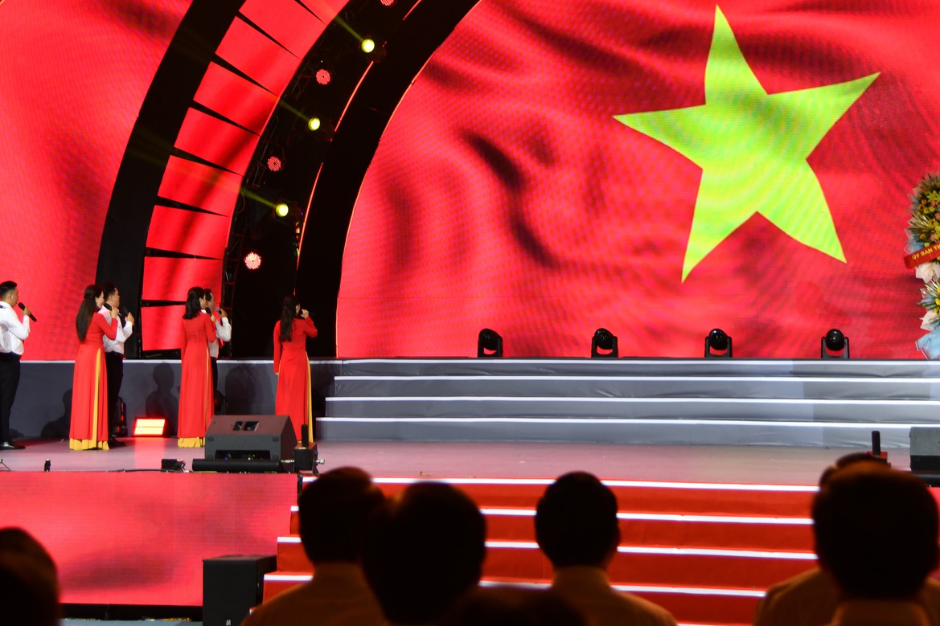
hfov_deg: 22.8
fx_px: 2323
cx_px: 371
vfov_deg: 15.3
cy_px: 173
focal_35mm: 89
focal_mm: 52
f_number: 4
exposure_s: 1/60
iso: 500
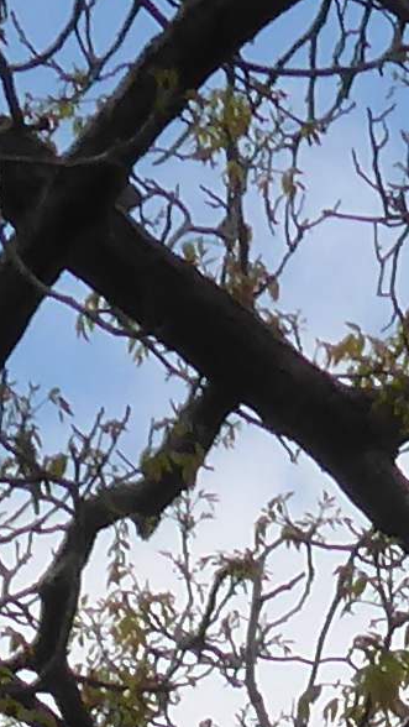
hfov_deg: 3.8
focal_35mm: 316
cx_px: 313
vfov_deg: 5.9
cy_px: 2798
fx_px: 6089
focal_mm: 6.4
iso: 160
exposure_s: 1/800
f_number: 3.9
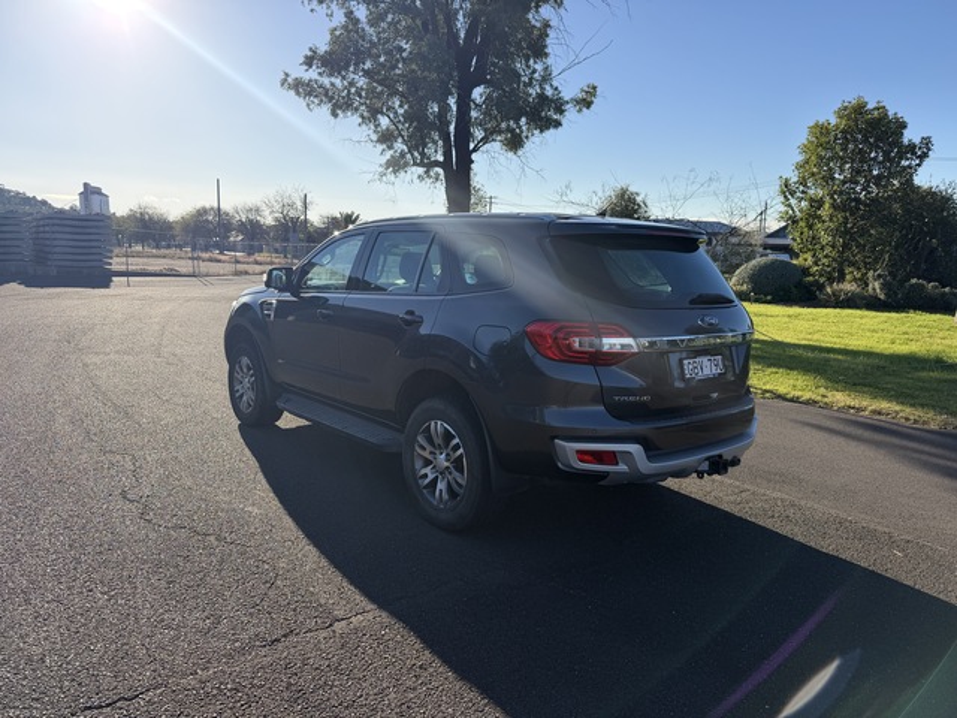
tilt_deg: -7.9
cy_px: 359
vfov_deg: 56.8
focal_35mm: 24
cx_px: 478
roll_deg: -1.0
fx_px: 664
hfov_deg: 71.6
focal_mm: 6.76
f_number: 1.78
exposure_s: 1/3425
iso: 80
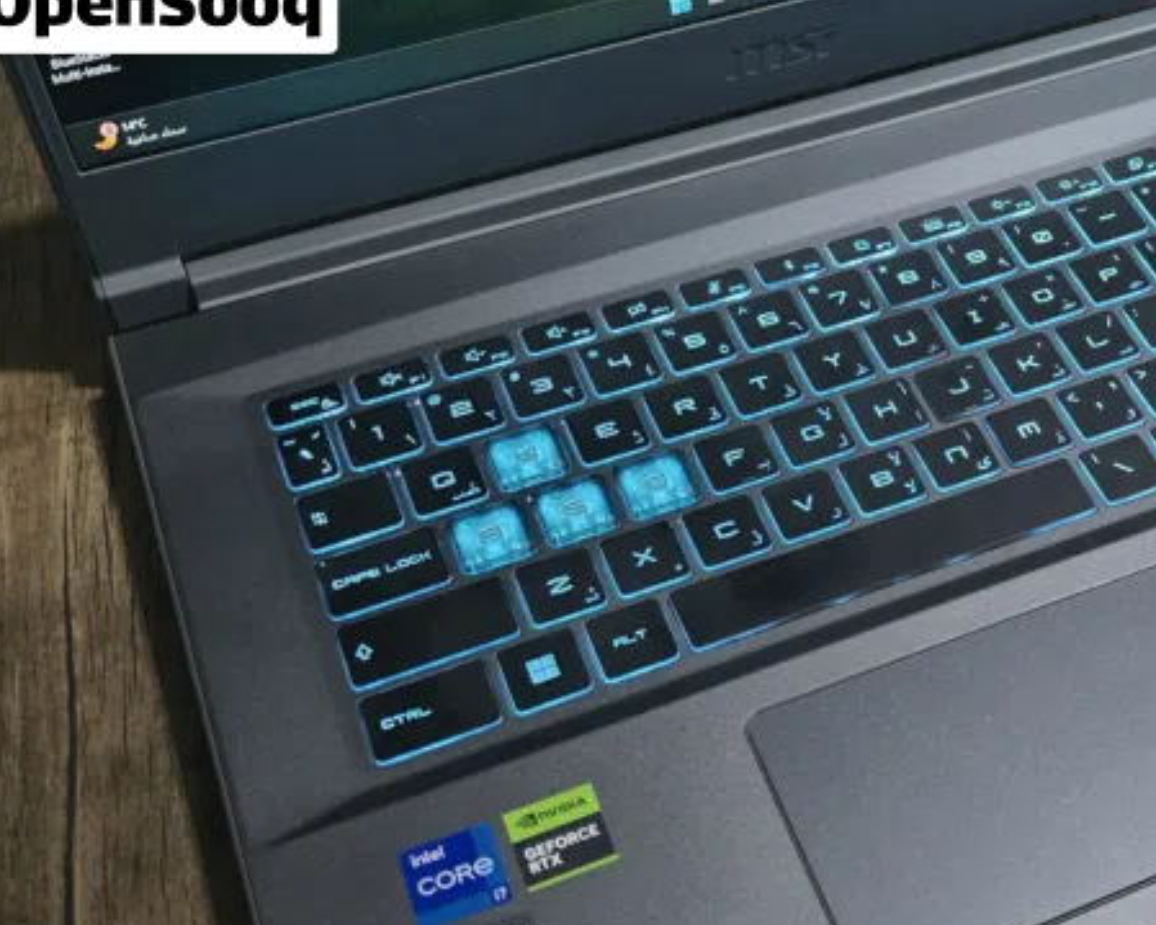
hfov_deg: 55.0
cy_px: 425
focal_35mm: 32
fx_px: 1095
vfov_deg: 45.7
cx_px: 726
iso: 1000
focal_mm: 6.3
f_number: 1.7
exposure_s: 1/101
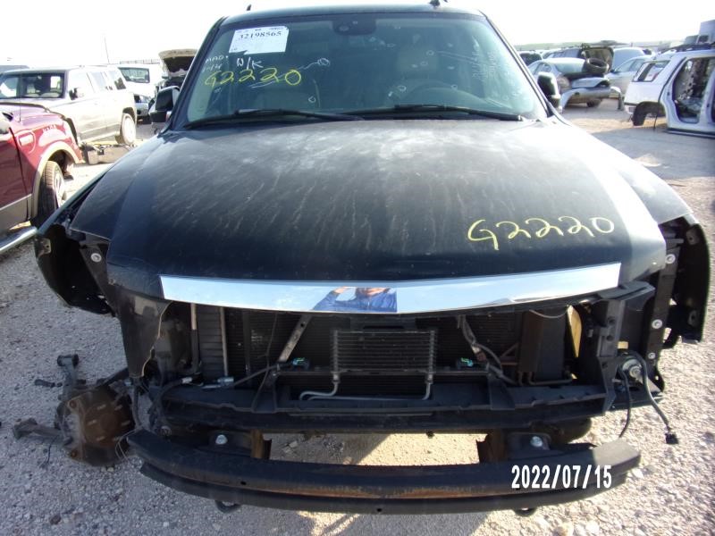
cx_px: 358
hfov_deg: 71.6
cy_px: 268
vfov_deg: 56.8
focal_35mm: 24
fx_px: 496
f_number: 3.3
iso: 80
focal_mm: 4.3
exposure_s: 1/240
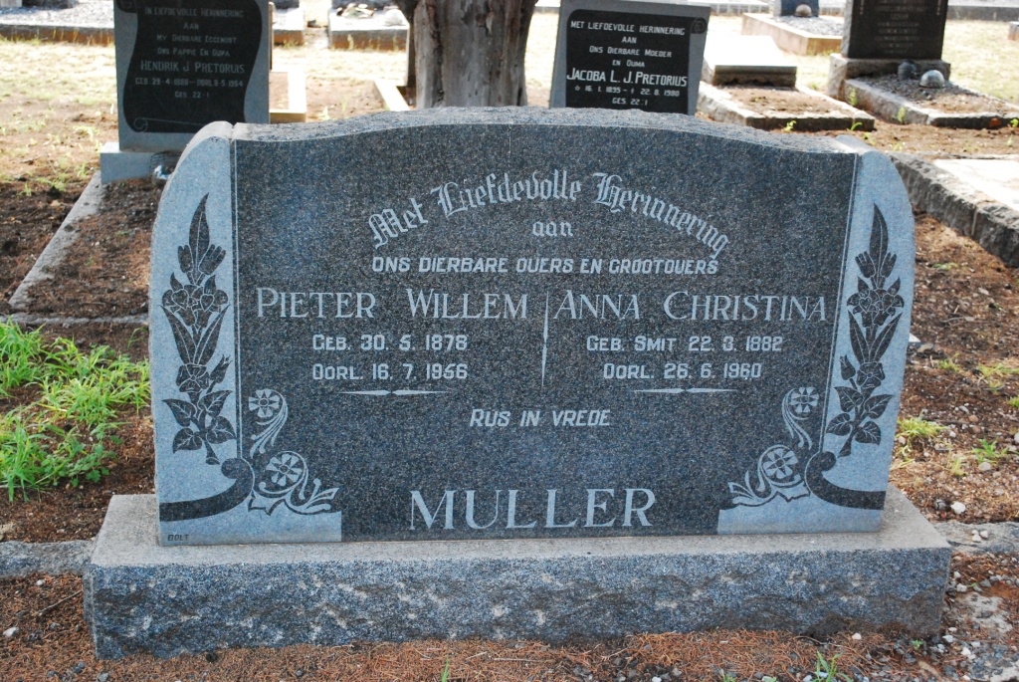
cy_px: 341
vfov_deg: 28.1
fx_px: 1360
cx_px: 510
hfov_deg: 41.1
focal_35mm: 48
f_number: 5
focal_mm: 32
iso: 1600
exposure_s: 1/500
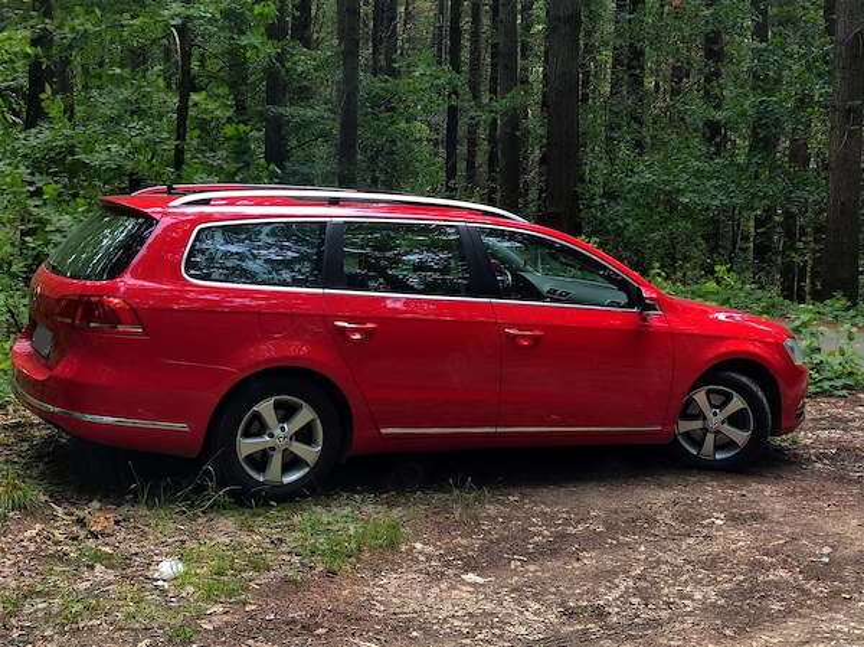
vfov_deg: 28.5
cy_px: 324
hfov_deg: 37.5
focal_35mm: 51
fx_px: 1272
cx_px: 432
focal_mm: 4.71
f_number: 1.79
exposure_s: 1/100
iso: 62
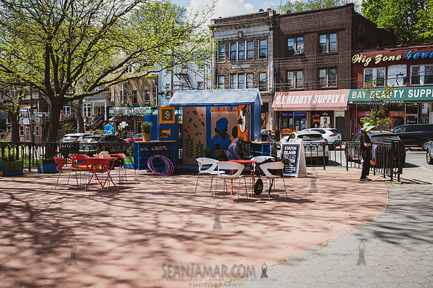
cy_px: 144
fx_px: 435
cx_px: 216
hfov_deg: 52.9
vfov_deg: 36.7
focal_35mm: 36
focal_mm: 35
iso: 200
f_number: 5
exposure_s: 1/1000
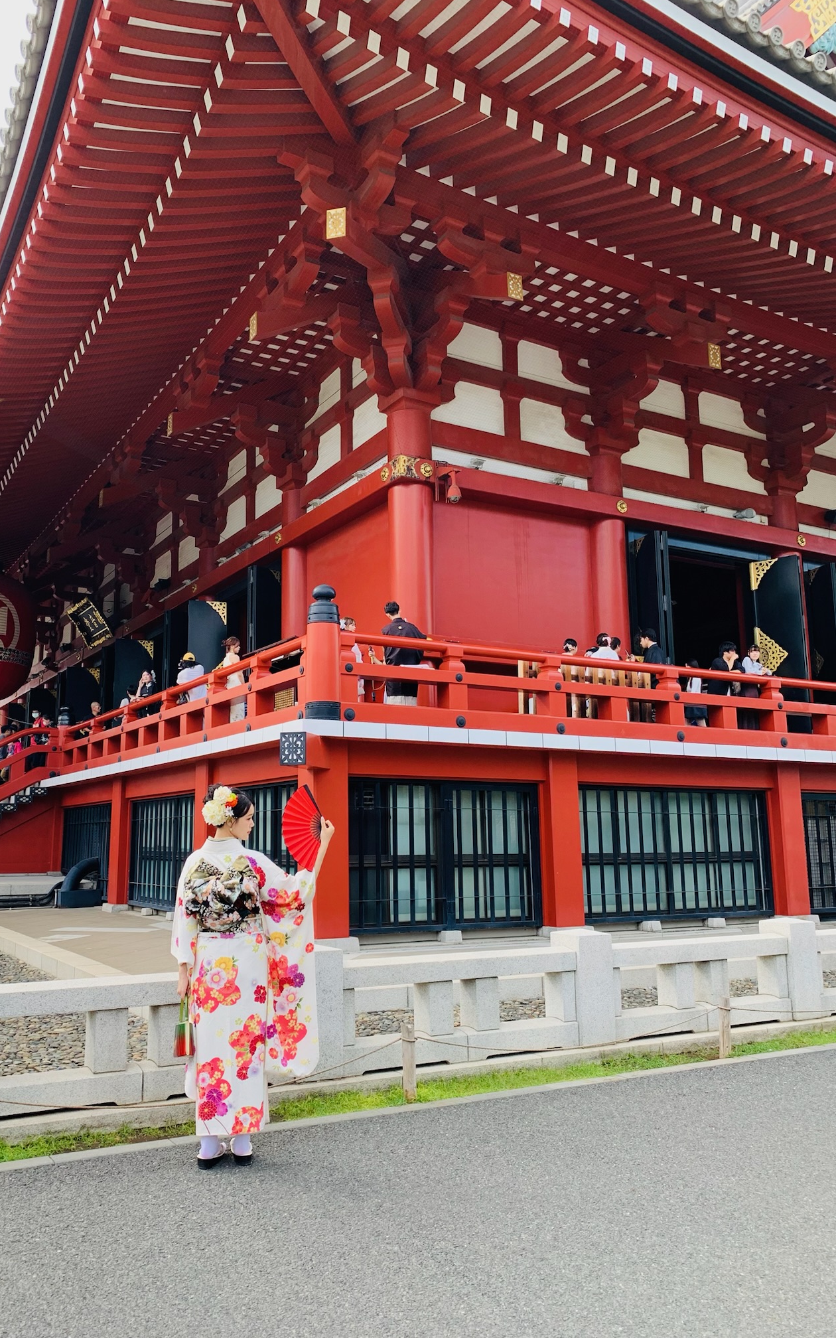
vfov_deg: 66.5
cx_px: 337
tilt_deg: +10.4
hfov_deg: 44.3
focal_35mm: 28
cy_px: 660
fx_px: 1021
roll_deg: +0.1
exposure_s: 1/207
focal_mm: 4.25
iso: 25
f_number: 1.8
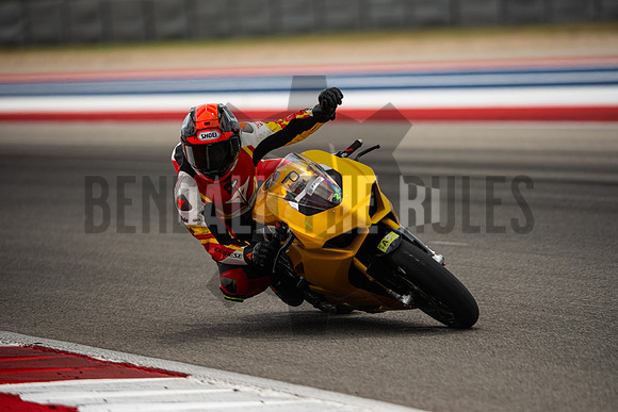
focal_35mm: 300
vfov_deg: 4.6
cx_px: 309
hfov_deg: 6.9
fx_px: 5151
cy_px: 206
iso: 320
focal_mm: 200
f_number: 2
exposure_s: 1/5000
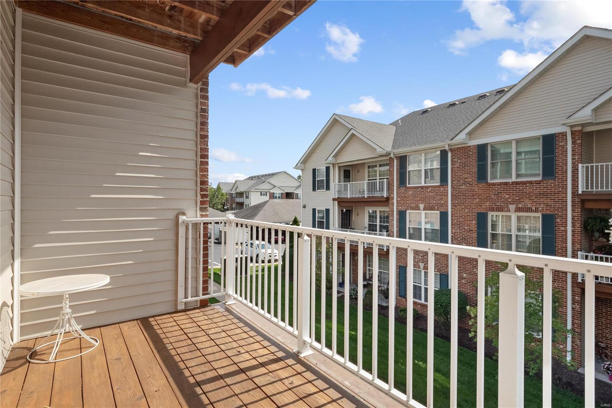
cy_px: 204
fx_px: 306
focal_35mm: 18
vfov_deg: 67.4
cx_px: 306
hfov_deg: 90.0
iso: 400
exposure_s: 1/800
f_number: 8
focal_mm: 9
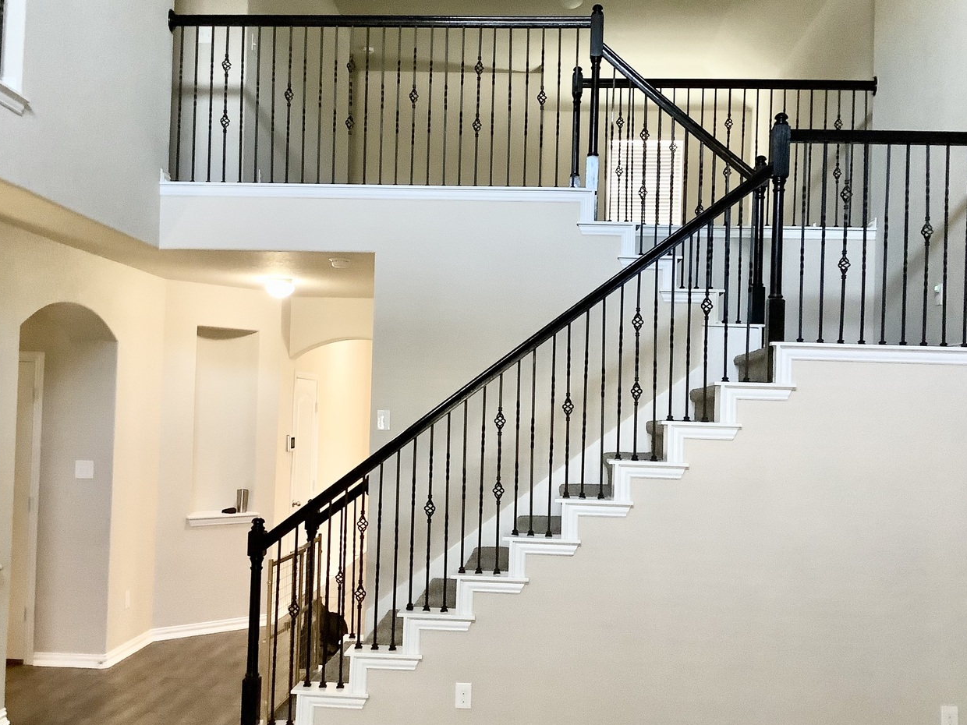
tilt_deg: +1.9
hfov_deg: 51.4
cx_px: 489
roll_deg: -2.2
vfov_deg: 39.6
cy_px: 384
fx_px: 1006
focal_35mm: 36
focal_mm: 3.3
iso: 320
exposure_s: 1/40
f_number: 2.4
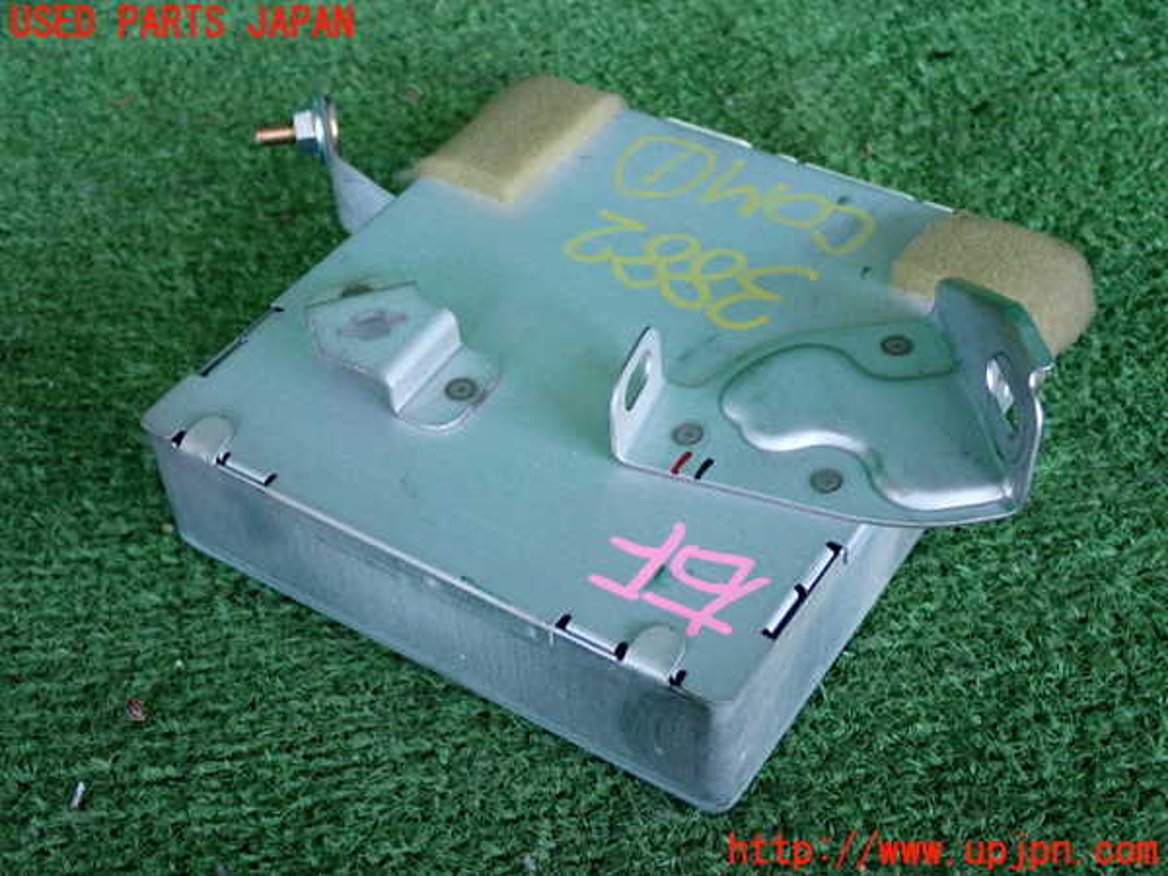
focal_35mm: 50
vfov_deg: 29.1
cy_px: 438
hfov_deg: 38.2
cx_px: 584
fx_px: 1687
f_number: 3.2
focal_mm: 9.01
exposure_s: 1/125
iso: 640
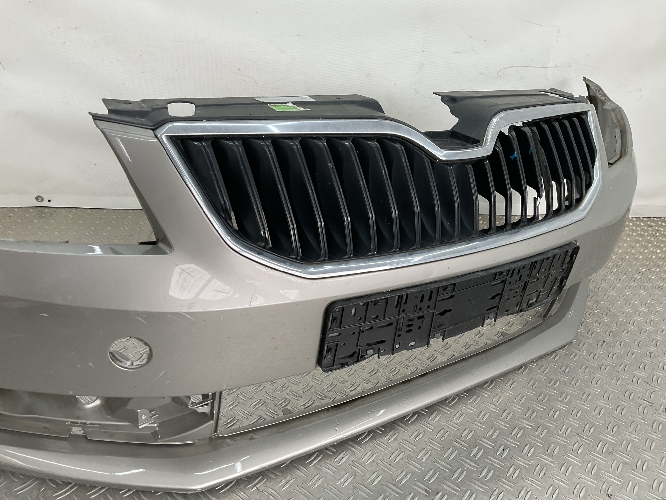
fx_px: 558
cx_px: 333
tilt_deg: -28.2
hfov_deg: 61.7
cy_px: 250
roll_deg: -1.7
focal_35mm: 29
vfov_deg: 48.2
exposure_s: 1/123
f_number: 1.8
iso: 16
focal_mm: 3
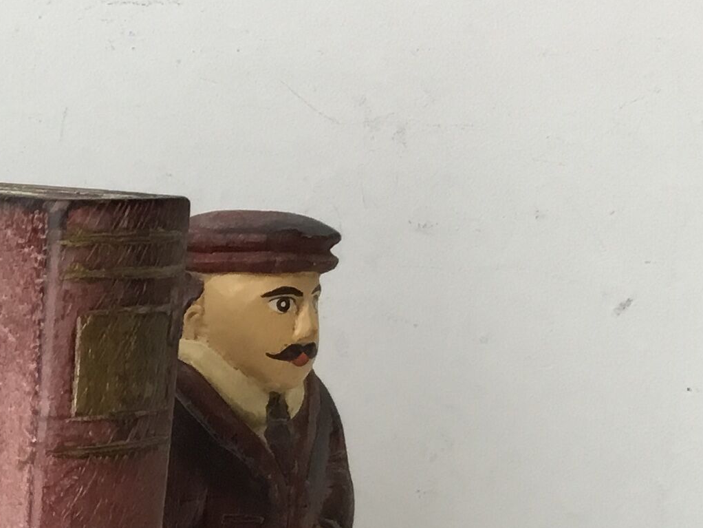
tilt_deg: -12.7
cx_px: -329
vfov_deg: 14.5
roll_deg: -0.6
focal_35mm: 99
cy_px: 630
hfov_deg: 17.9
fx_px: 2011
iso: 32
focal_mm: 3.3
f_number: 2.4
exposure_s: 1/33
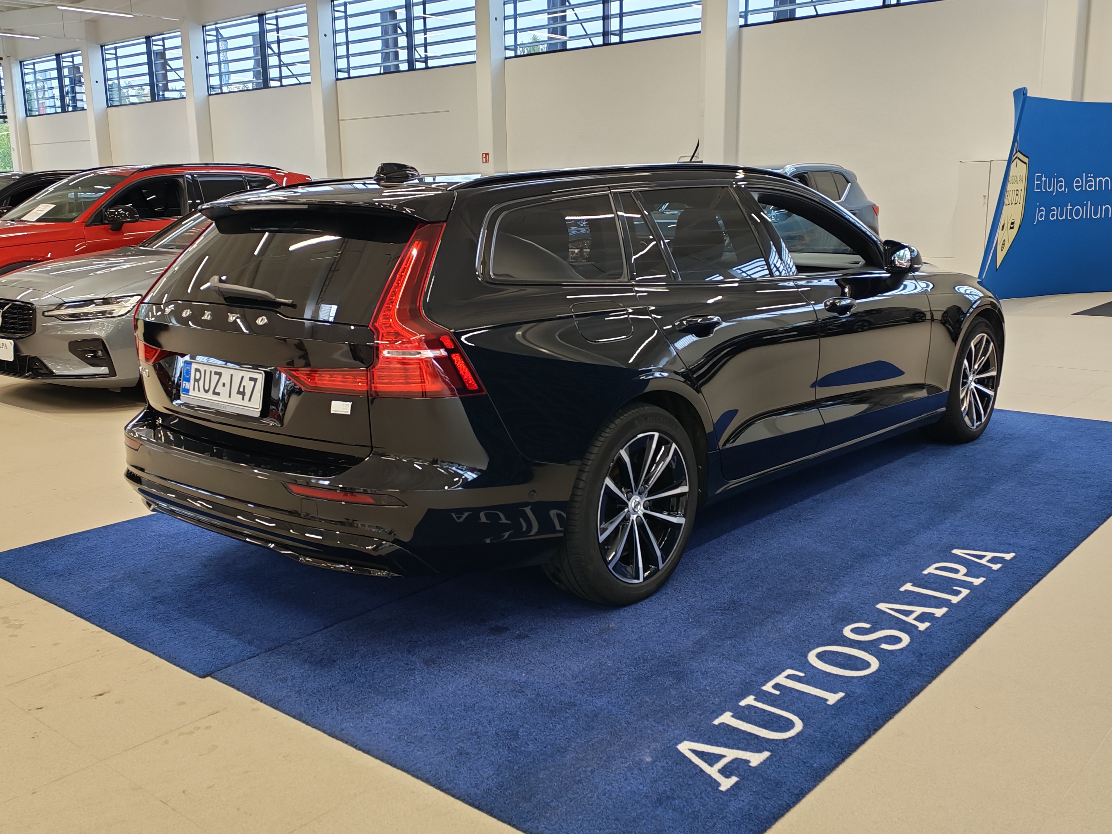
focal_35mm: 34
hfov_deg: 54.0
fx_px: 1092
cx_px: 556
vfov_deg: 41.8
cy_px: 417
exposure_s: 1/100
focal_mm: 6.12
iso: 160
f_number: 1.9
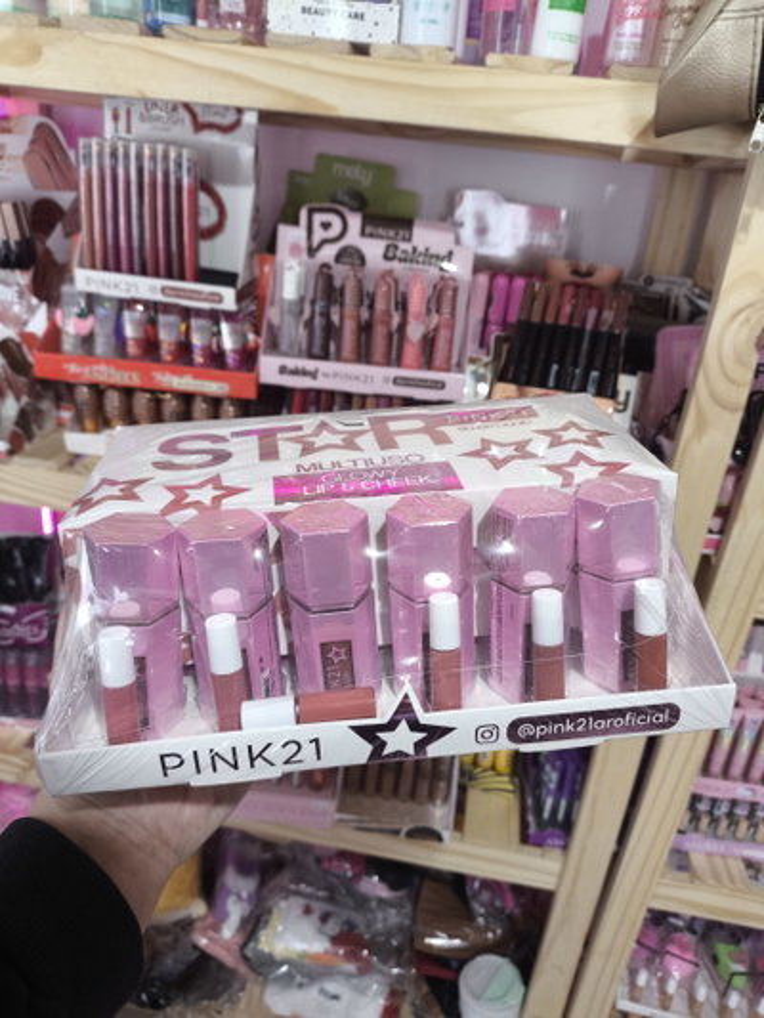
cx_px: 382
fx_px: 735
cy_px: 509
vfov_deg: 69.4
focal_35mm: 25
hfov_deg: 54.9
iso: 400
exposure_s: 1/33.3
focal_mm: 4.71
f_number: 1.7
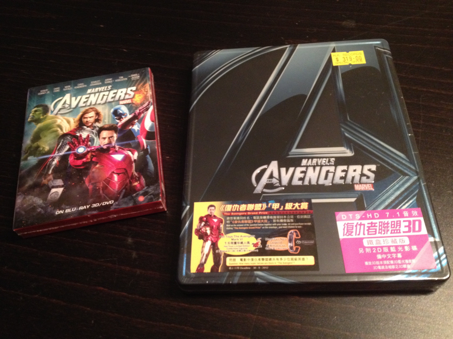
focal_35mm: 35
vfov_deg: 40.7
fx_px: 458
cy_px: 170
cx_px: 226
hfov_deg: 52.6
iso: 400
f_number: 2.4
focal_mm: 4.28
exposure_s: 1/20
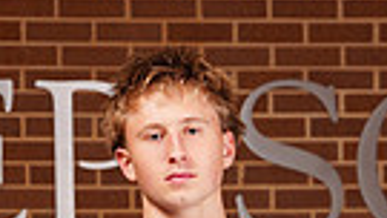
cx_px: 175
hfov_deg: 5.6
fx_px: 3941
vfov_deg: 3.1
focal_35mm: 384
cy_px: 579
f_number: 8
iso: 250
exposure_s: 1/200
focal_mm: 110
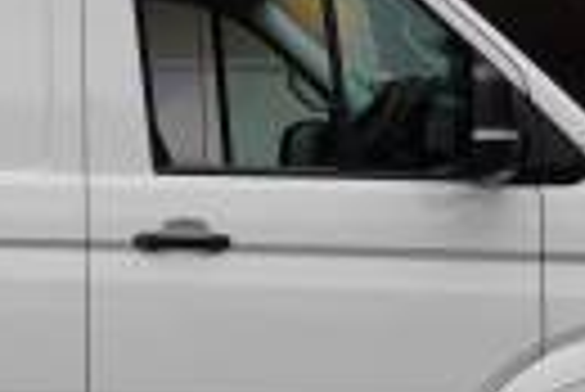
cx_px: -310
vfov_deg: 8.1
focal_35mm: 169
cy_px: 216
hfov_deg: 11.6
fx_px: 2757
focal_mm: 23
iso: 100
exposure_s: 1/100
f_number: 8
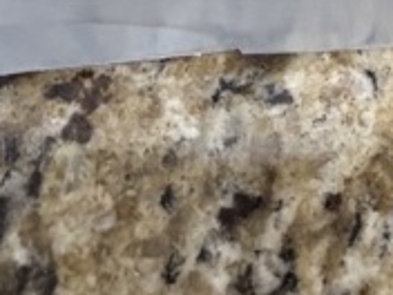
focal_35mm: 207
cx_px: 489
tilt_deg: -59.0
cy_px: -845
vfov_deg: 6.1
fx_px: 2350
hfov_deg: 9.4
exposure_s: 1/60
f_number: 1.6
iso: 320
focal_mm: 5.96
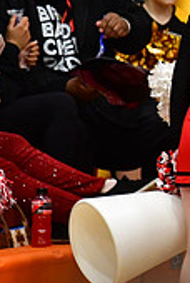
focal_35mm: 1021
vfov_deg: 2.0
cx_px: 462
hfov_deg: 1.3
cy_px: 46
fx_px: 8050
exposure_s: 1/500
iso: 4000
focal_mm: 200
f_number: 3.5
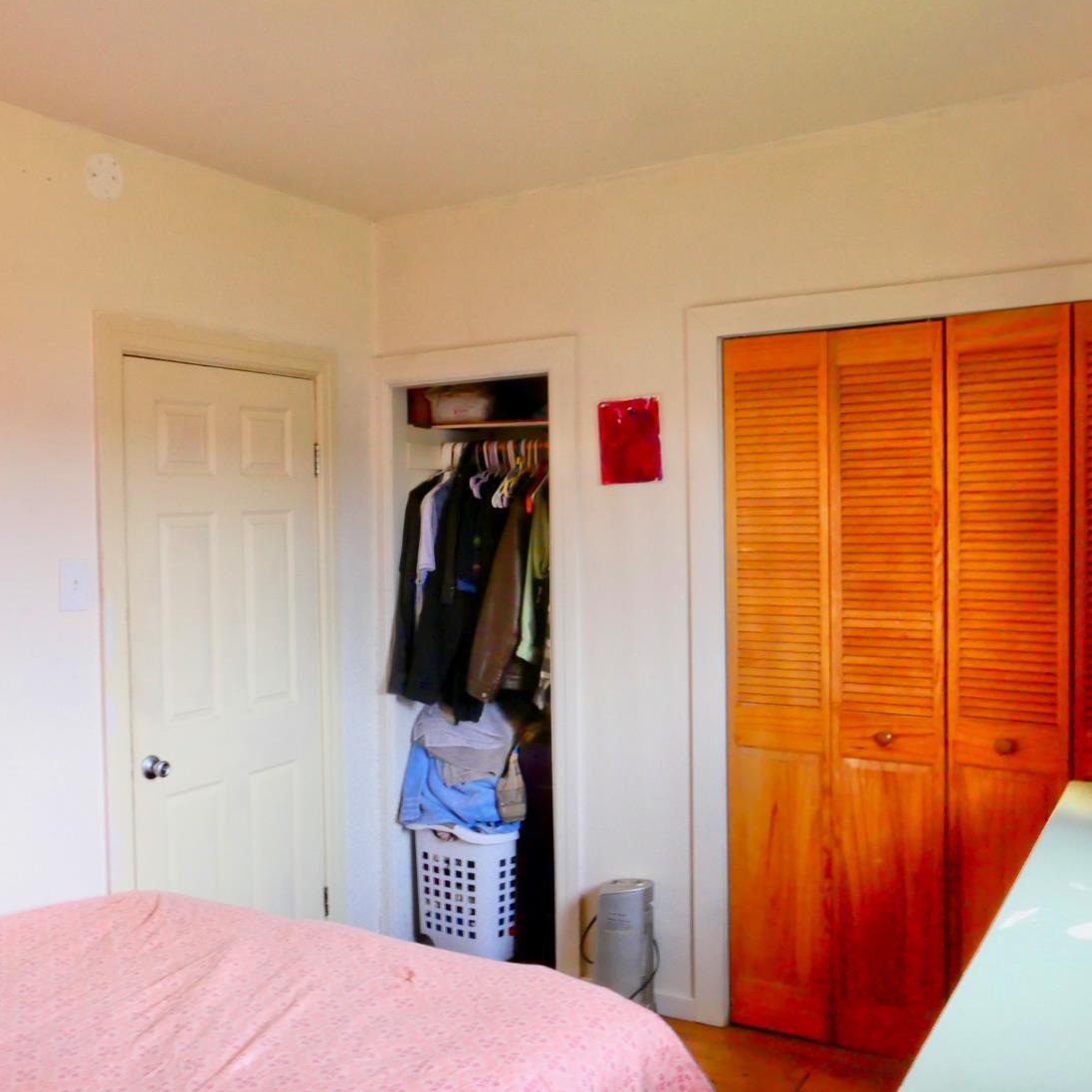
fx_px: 1035
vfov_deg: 55.6
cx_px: 477
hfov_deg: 55.5
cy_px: 547
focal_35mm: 29
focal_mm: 10.9
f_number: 16
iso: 1600
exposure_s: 1/8
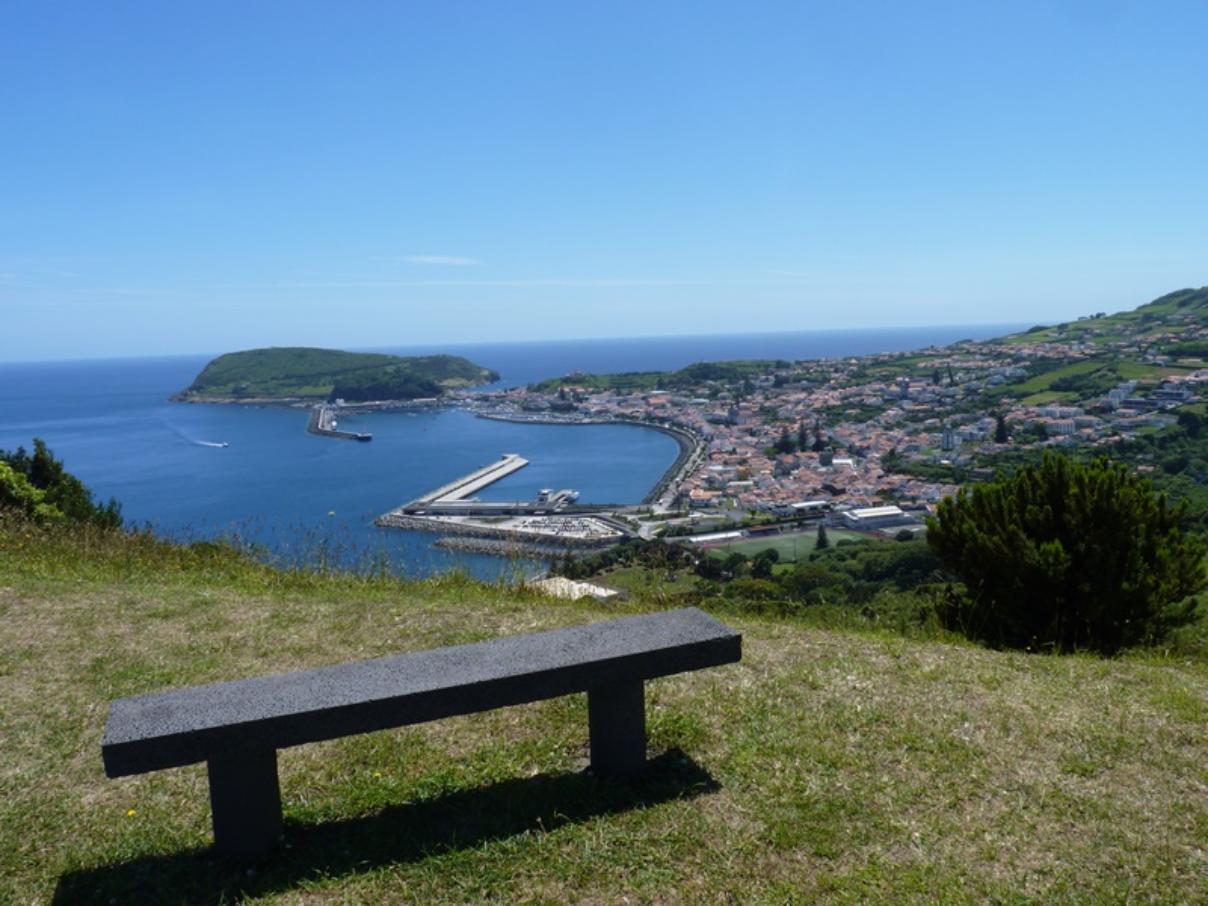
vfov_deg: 51.4
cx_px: 604
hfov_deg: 65.3
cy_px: 453
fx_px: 942
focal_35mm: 27
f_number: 5.6
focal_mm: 4.8
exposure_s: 1/320
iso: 80
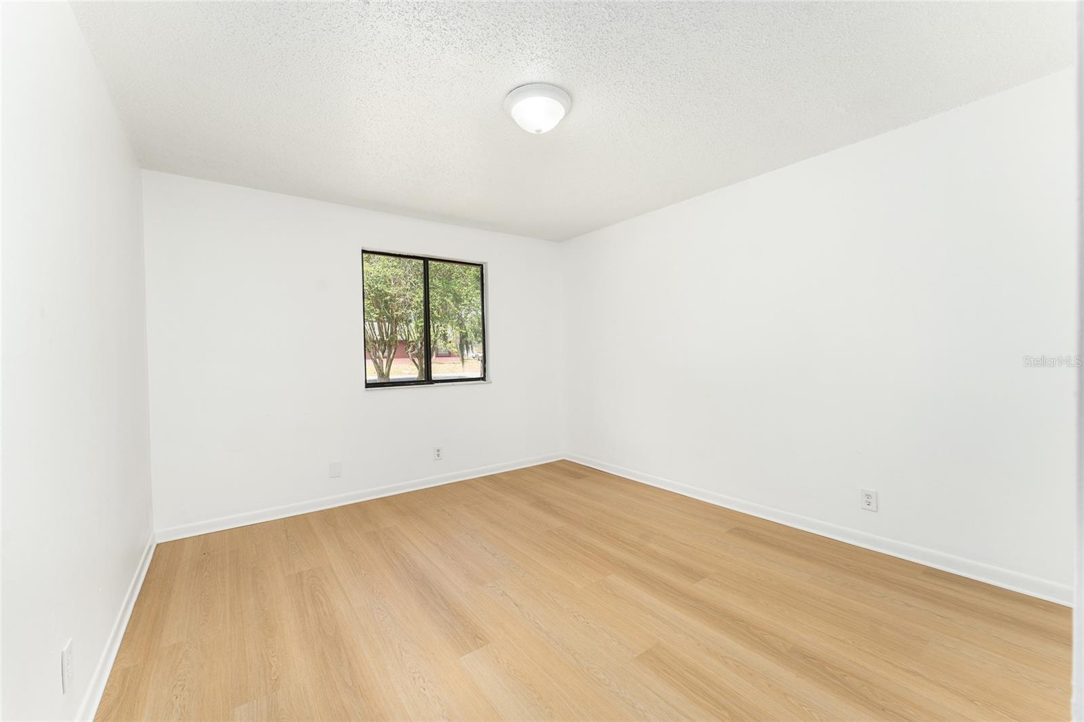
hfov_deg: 104.3
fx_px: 421
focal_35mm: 14
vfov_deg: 81.2
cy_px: 361
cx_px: 542
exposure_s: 1/20
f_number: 7.1
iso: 400
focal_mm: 14
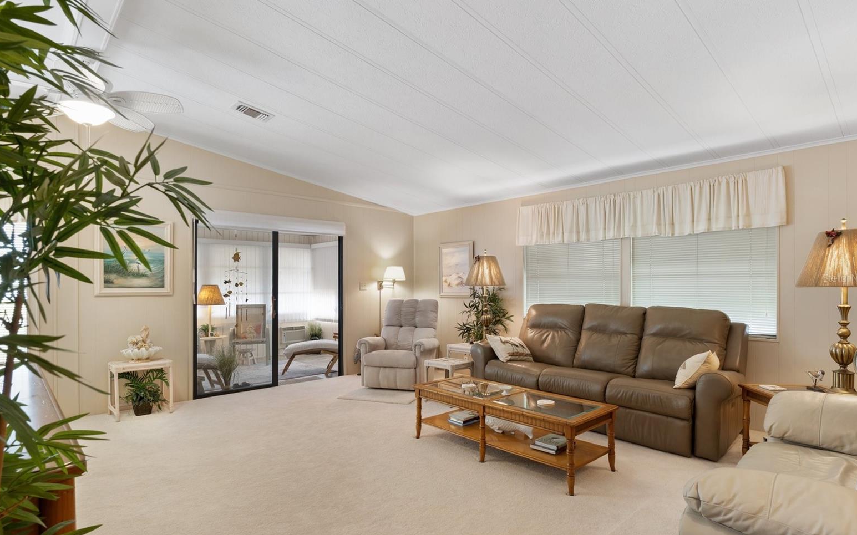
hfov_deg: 87.1
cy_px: 278
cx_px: 428
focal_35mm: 19
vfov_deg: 61.3
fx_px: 451
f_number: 8
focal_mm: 12.2
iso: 250
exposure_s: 1
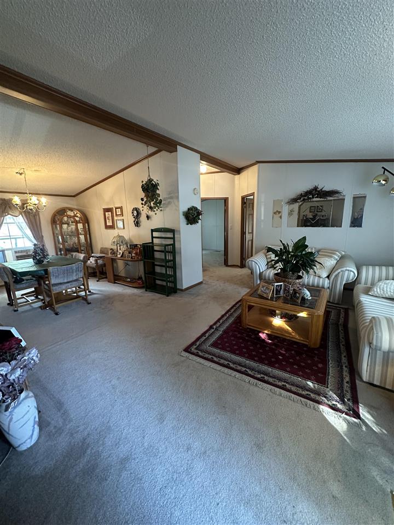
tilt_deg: -9.8
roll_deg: +0.9
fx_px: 212
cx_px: 197
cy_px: 262
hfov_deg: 85.7
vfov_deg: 102.1
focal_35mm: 14
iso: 500
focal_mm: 2.22
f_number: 2.2
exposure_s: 1/60
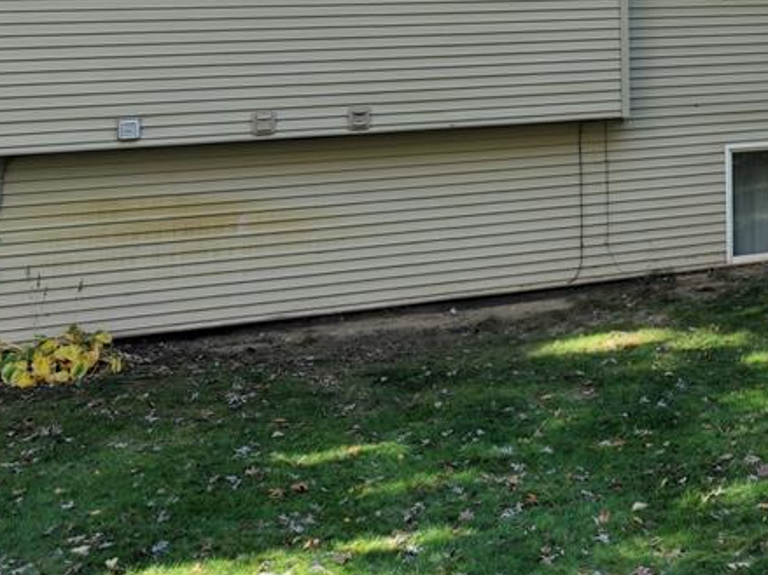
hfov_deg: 31.5
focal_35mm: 56
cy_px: -87
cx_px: 789
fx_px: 1242
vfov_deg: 24.1
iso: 400
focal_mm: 12.29
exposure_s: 1/240
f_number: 2.8
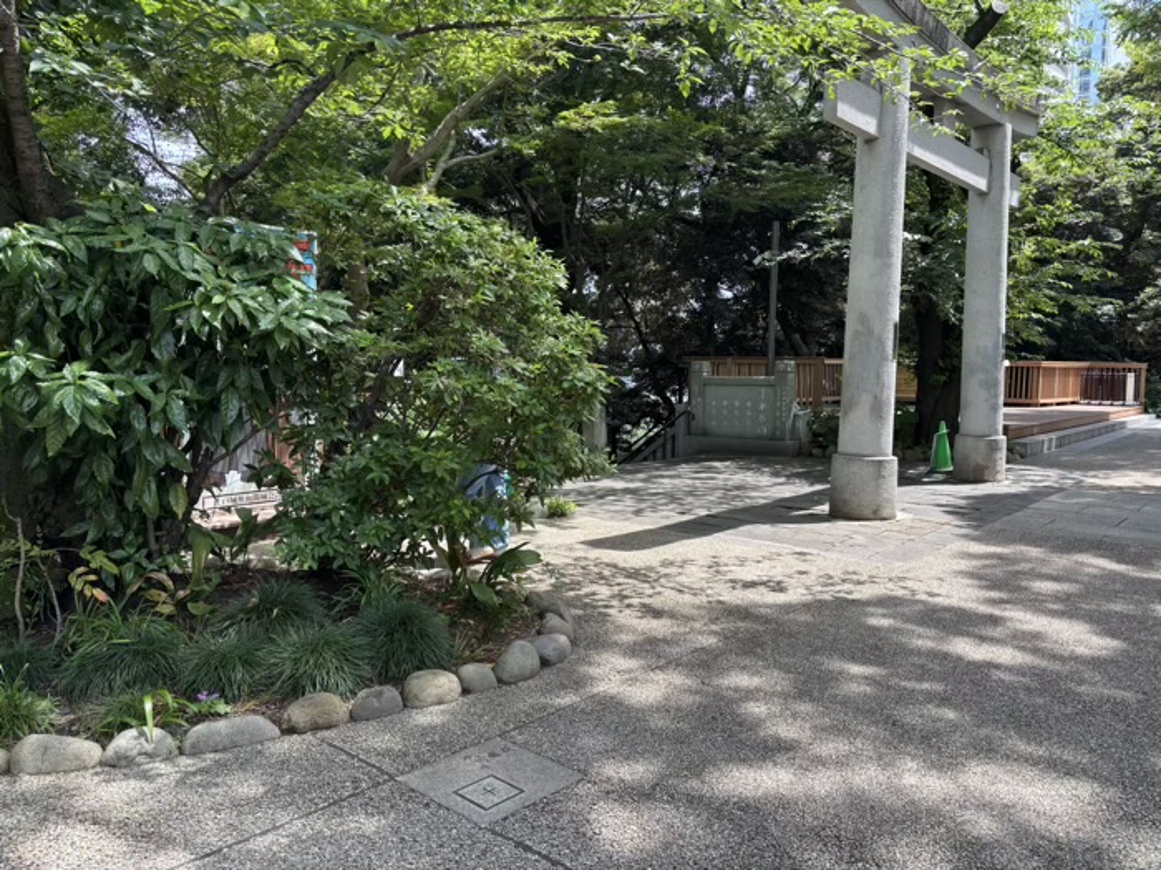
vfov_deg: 53.1
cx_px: 580
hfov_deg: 67.3
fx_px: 872
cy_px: 435
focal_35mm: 26
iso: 50
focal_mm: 5.96
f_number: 1.6
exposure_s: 1/405
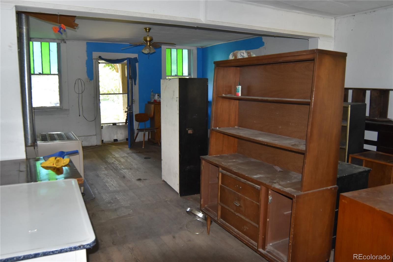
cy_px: 131
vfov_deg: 47.9
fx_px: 295
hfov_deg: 67.4
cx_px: 196
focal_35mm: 27
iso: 800
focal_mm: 18
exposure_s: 1/100
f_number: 5
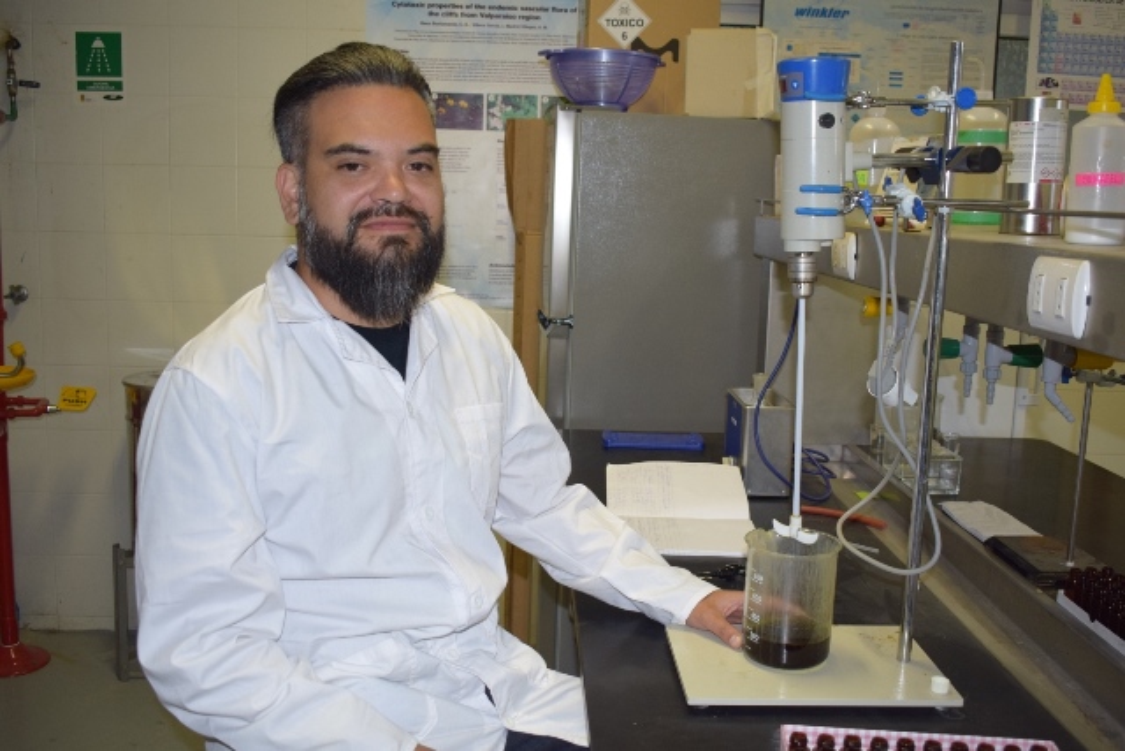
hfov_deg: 53.1
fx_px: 1125
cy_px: 376
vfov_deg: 36.9
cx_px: 562
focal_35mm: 36
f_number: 4.5
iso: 800
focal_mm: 24
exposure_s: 1/80
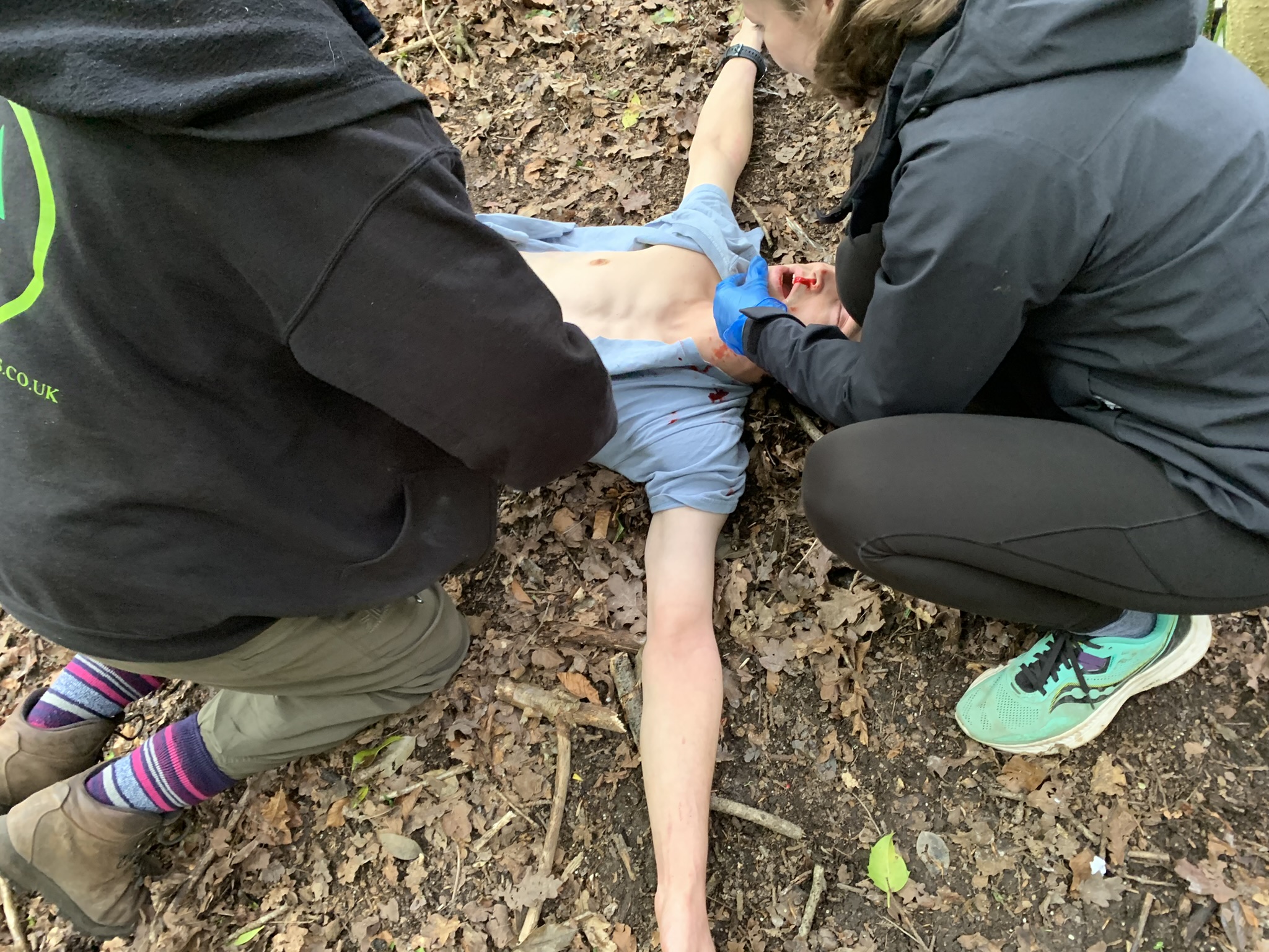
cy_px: 476
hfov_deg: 67.3
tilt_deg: -45.1
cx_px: 634
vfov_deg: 53.1
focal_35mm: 26
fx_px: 953
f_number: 1.8
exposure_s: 1/40
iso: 400
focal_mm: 4.25
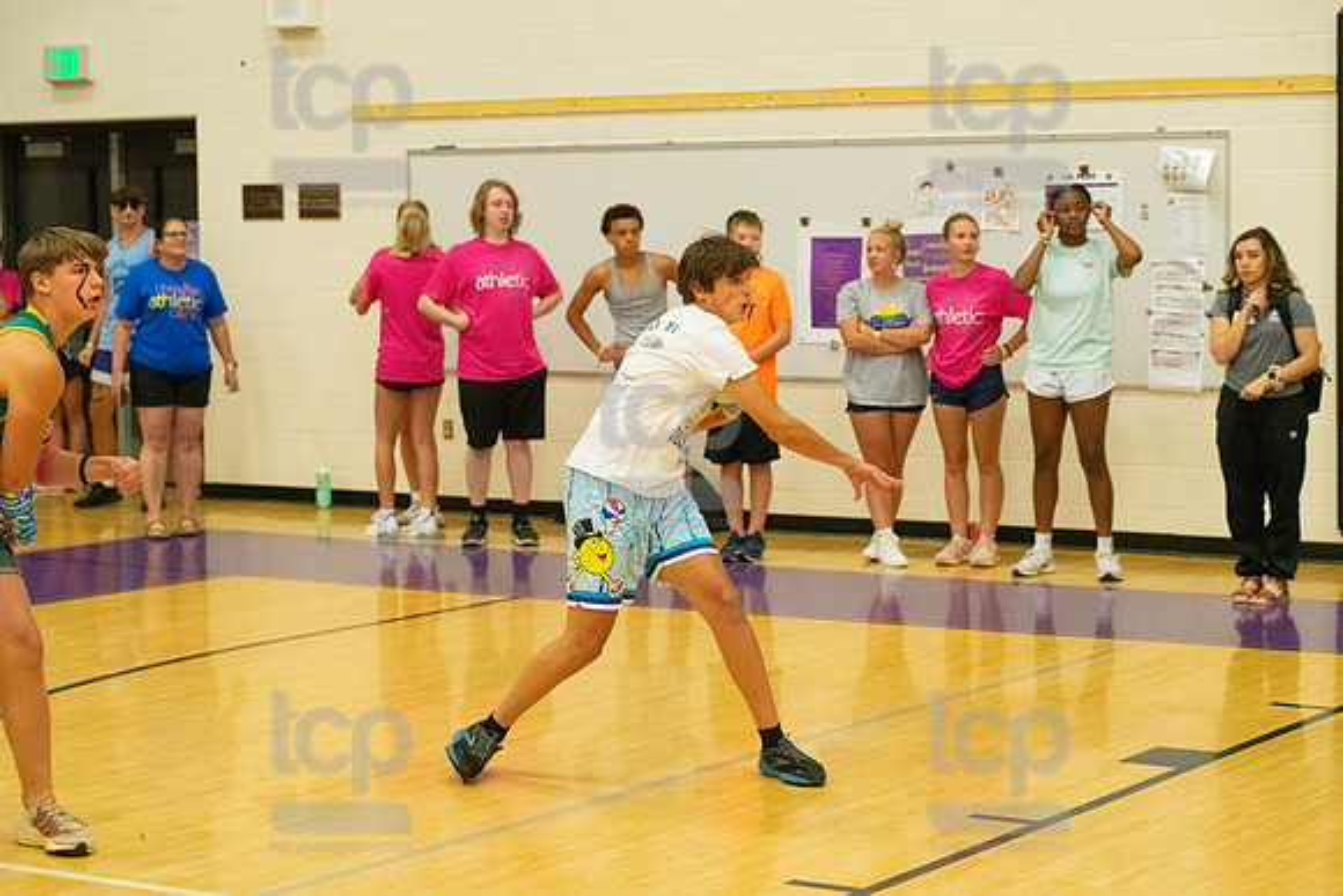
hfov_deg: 24.8
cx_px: 672
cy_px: 448
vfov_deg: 16.7
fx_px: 3060
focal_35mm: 82
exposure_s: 1/800
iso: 6400
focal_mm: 82
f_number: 4.5
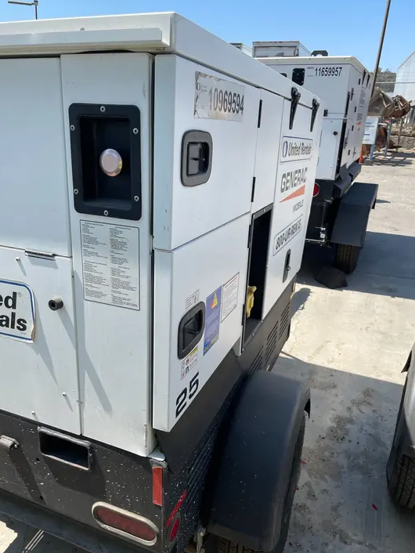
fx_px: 431
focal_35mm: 27
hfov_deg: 51.4
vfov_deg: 65.3
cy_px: 278
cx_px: 204
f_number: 1.6
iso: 32
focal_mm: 4.2
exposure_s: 1/2681
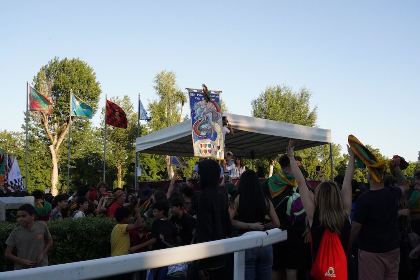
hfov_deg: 53.1
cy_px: 140
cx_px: 210
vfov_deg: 36.9
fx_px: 420
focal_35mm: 36
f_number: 22
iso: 8000
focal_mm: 36
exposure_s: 1/800
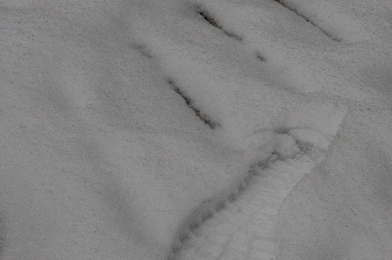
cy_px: 132
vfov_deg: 19.1
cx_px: 314
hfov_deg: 27.9
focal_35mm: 71
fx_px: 772
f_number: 13
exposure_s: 1/640
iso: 1000
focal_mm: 26
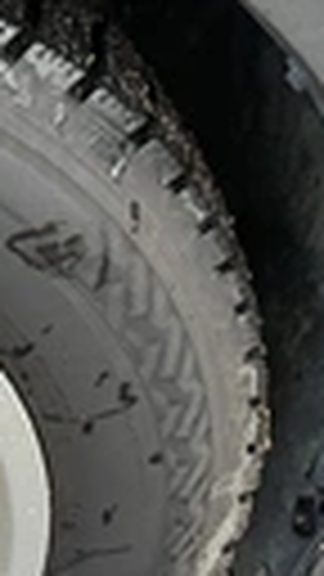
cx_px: -418
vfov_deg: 22.4
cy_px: 387
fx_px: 1451
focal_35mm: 95
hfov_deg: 11.0
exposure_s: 1/122
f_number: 1.8
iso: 20
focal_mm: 3
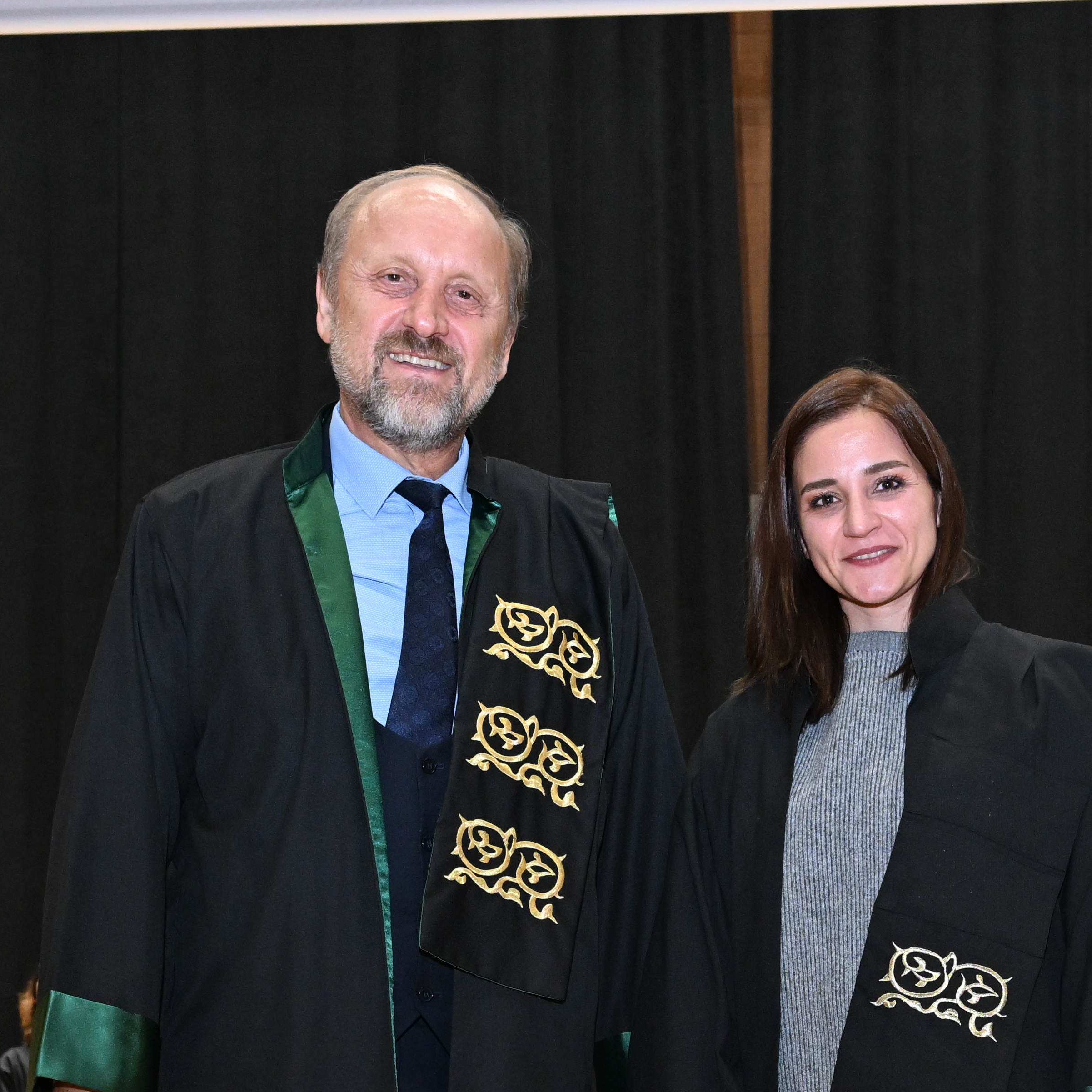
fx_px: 2658
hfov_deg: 22.9
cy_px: 1246
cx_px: 860
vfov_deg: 21.8
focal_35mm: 74
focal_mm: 25.5
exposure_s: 1/100
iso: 2000
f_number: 4.5
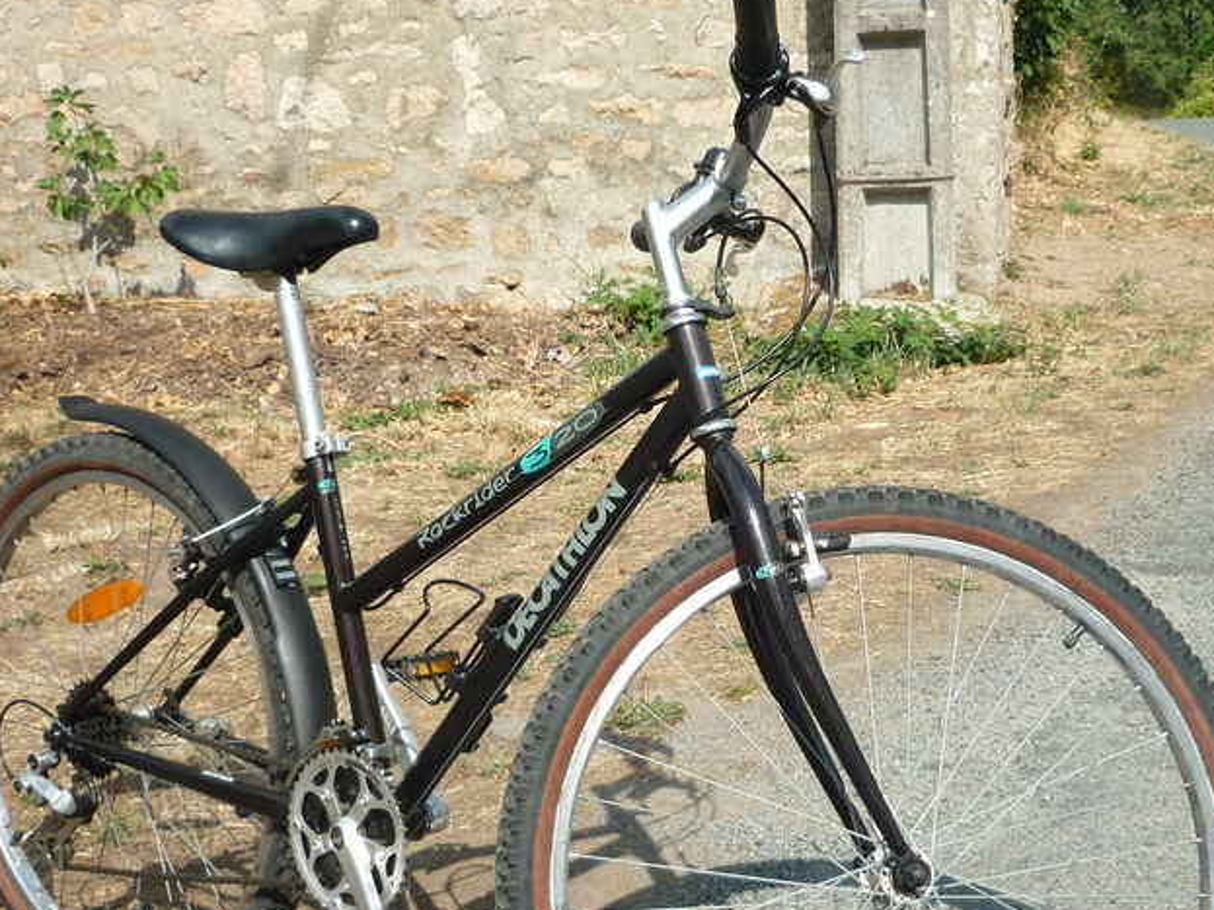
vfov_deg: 27.5
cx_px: 752
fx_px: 1858
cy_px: 546
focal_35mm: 53
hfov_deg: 36.0
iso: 80
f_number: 8
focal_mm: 5.5
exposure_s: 1/160
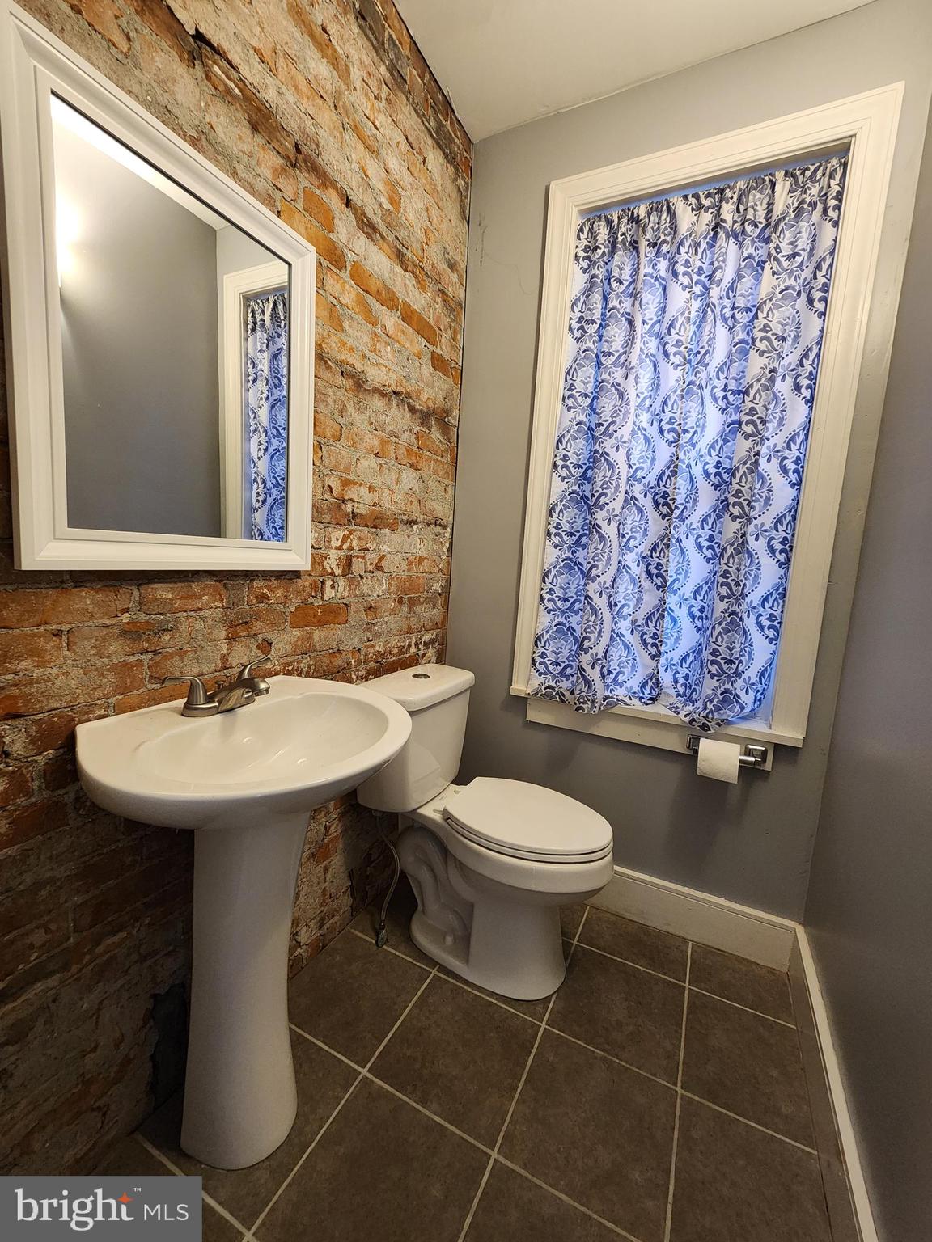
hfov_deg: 89.9
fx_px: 467
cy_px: 621
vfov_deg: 106.2
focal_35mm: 13
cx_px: 466
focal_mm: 2.2
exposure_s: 1/30
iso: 400
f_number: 2.2
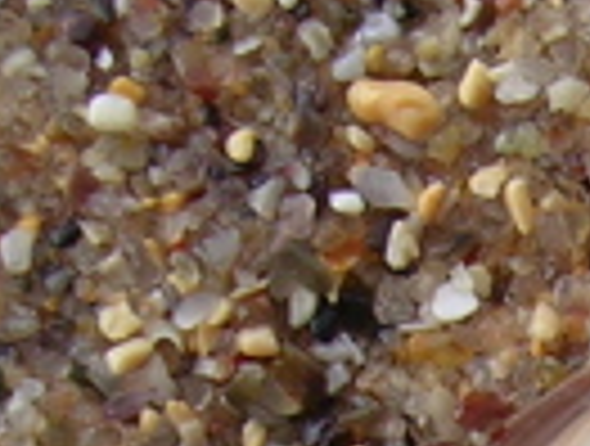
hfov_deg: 10.0
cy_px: 960
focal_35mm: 185
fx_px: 3162
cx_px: 1103
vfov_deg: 7.7
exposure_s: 1/214
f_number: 5.6
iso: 50
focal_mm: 5.8
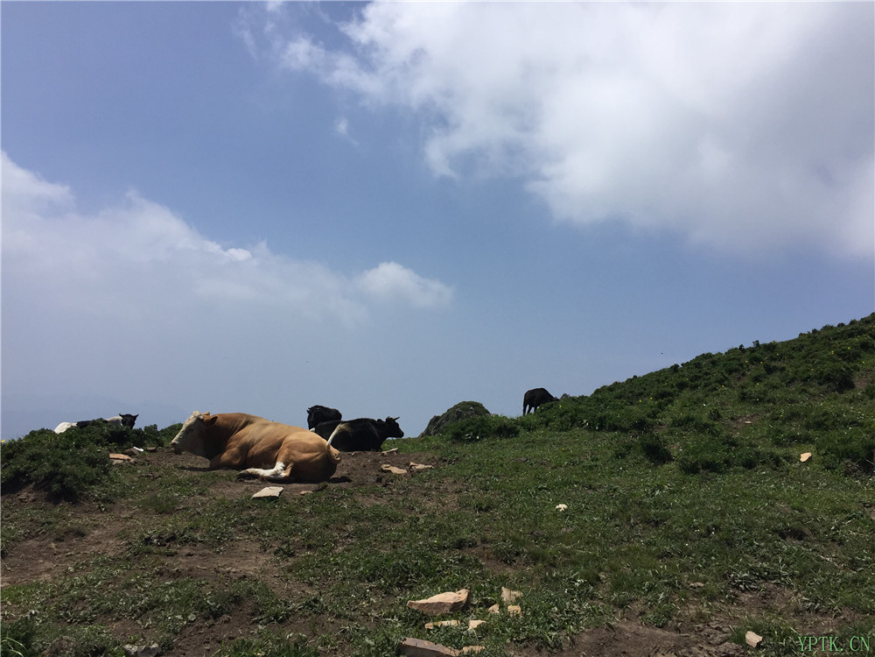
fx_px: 733
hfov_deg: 61.7
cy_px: 328
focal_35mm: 29
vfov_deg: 48.2
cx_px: 438
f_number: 2.2
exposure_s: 1/4405
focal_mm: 4.15
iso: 32
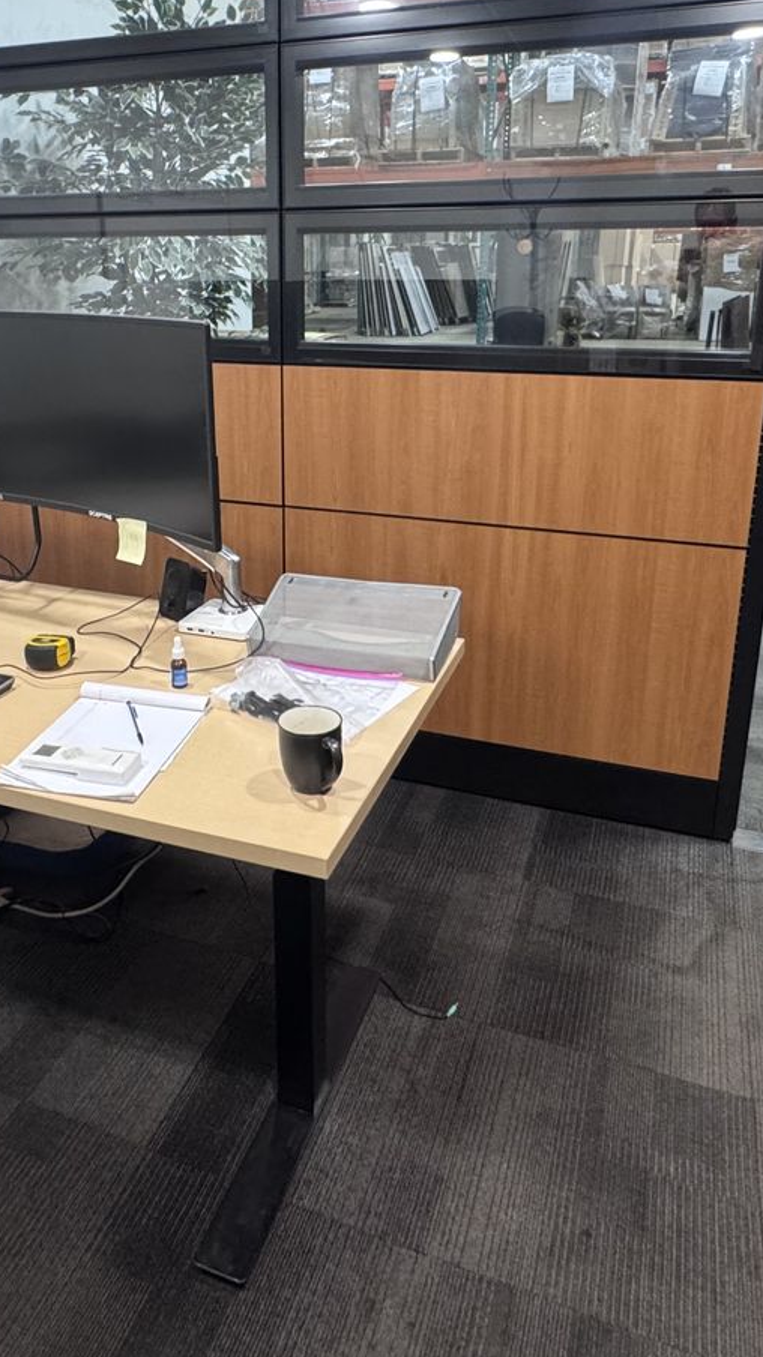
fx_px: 972
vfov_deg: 68.9
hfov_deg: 42.6
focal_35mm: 27
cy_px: 522
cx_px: 294
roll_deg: -0.2
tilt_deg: -16.3
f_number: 2.2
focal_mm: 2.22
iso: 320
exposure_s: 1/60
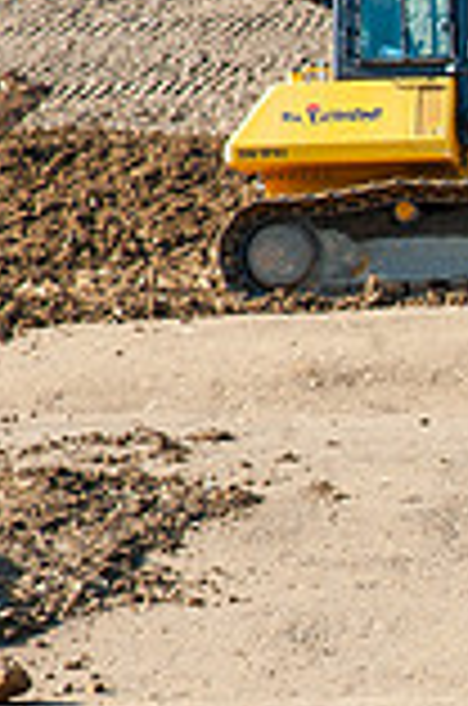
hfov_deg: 5.1
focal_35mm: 259
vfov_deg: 8.0
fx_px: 5073
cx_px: 1260
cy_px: 544
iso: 400
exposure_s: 1/200
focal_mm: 70
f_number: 13
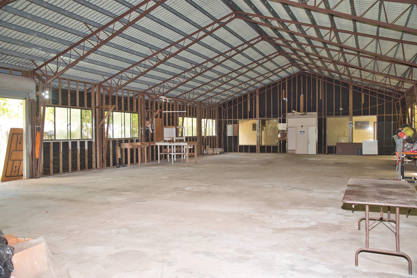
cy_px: 139
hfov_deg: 61.9
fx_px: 348
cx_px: 208
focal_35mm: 30
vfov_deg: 43.6
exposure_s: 1/80
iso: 800
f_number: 5
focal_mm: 30
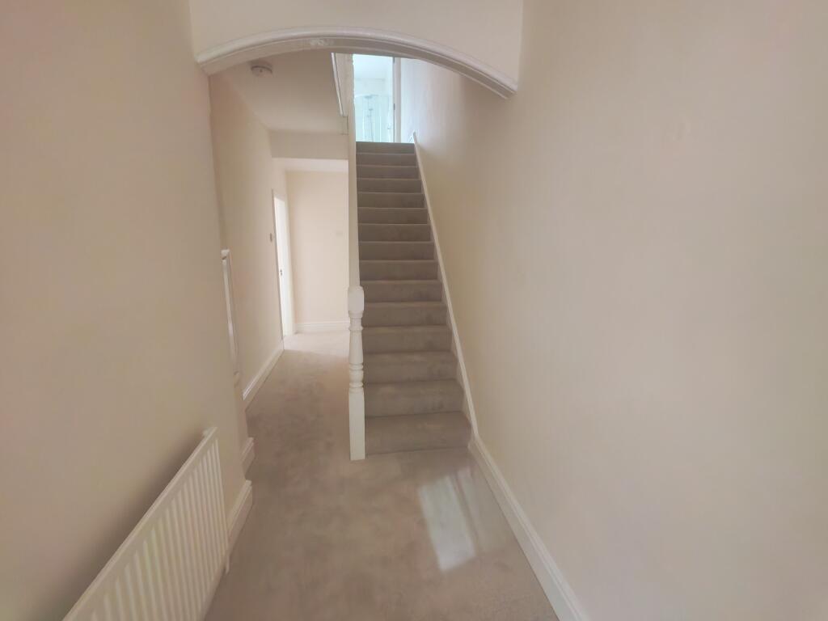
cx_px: 414
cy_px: 310
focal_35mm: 16
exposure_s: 1/33
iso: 400
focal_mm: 1.96
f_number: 2.2
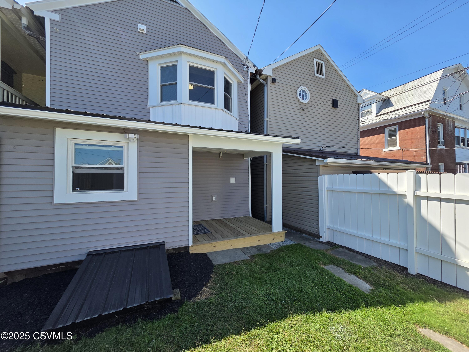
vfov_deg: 89.9
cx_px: 234
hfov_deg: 106.2
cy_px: 176
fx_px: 176
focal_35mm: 13
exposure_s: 1/1033
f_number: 1.9
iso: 40
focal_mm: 2.2
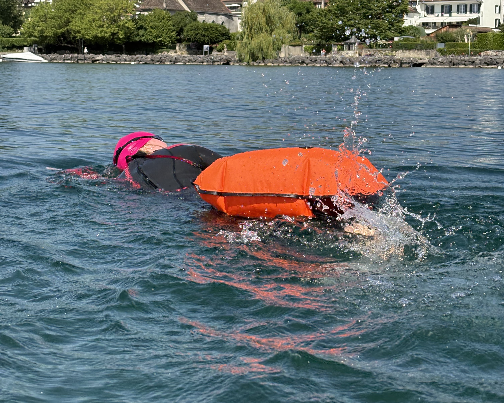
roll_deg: -0.7
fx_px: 1014
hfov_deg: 27.9
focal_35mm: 68
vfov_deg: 22.3
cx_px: 253
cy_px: 120
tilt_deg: -1.4
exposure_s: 1/2994
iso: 50
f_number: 1.6
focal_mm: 5.96
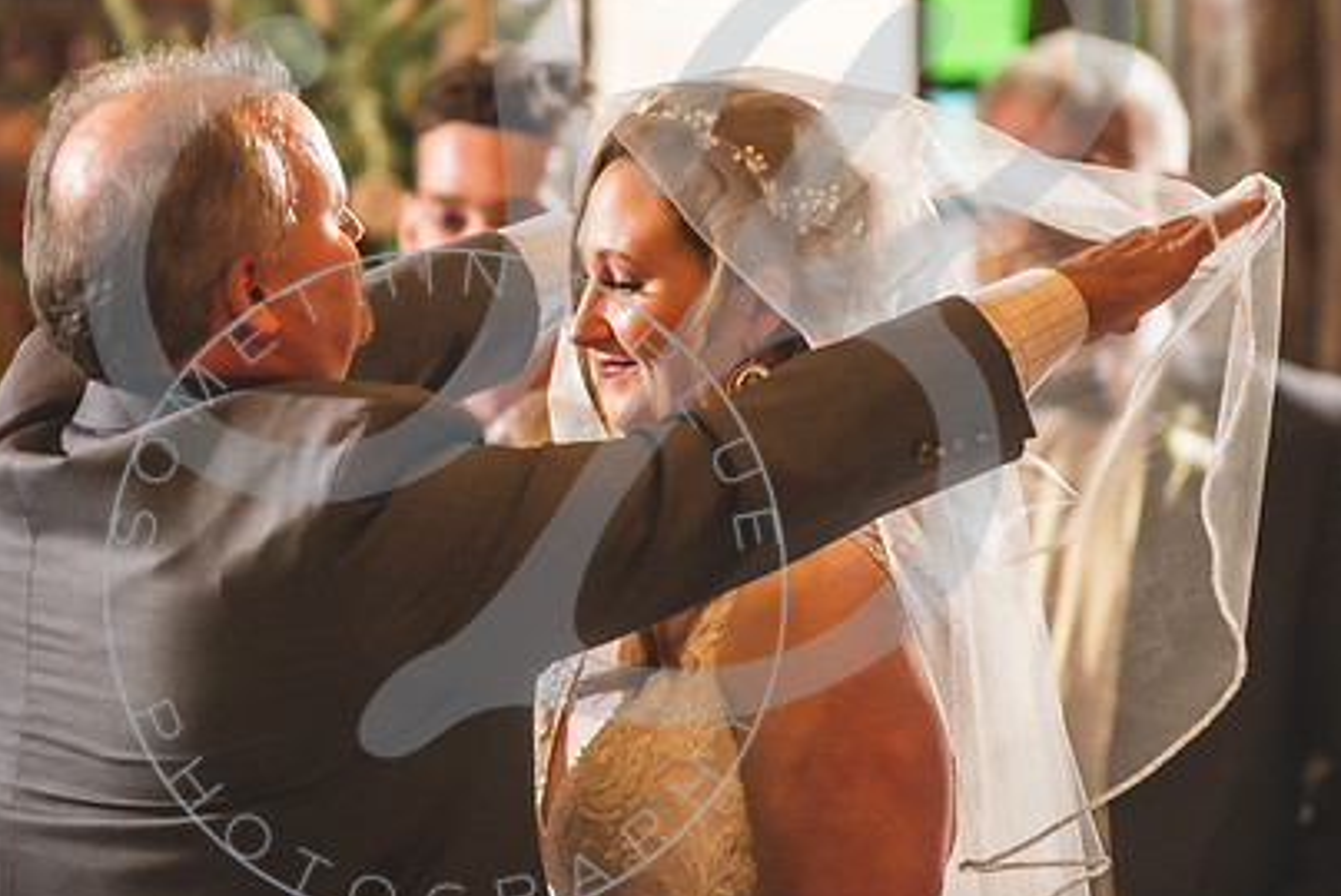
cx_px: 611
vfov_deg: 4.7
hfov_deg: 7.1
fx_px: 10810
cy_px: 310
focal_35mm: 290
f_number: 2.8
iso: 1000
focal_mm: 200
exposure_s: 1/200
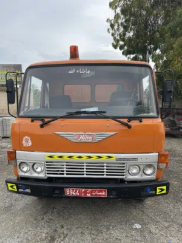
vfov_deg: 69.4
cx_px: 91
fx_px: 175
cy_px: 122
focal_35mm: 25
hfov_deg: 54.9
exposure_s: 1/1618
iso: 32
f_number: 1.6
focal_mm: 5.1
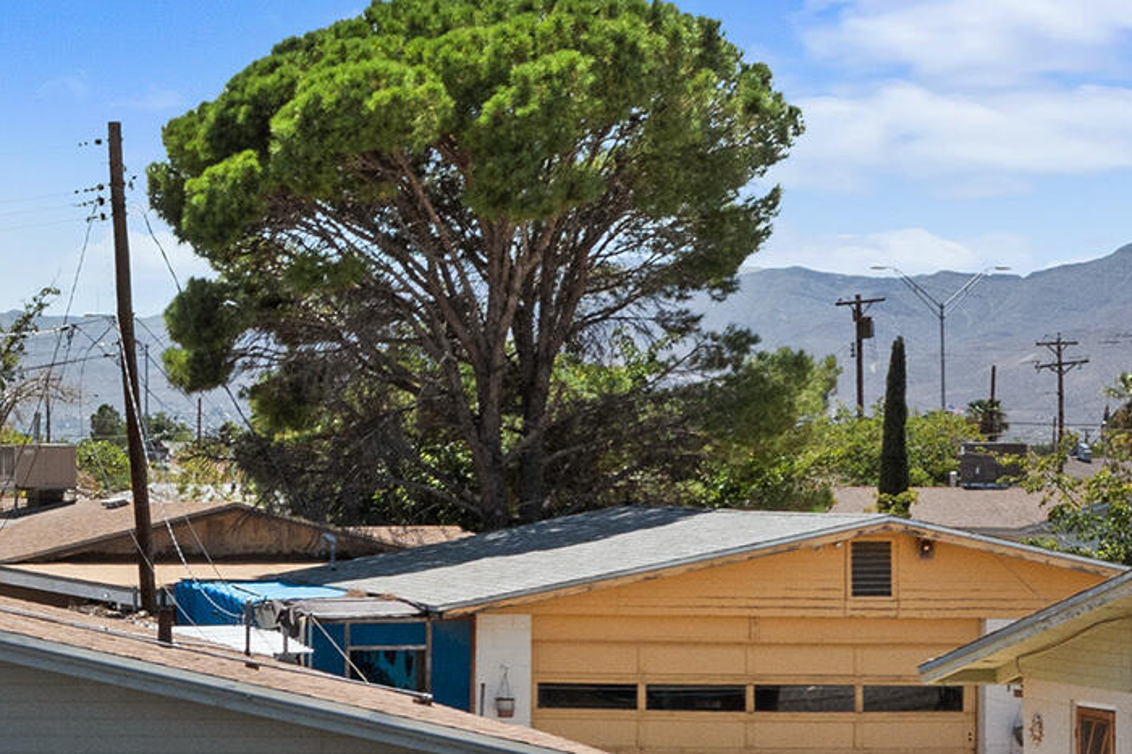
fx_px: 3394
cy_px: 1080
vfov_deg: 12.2
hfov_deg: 17.4
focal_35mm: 108
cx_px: -459
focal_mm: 10.26
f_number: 6.3
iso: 100
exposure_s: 1/500
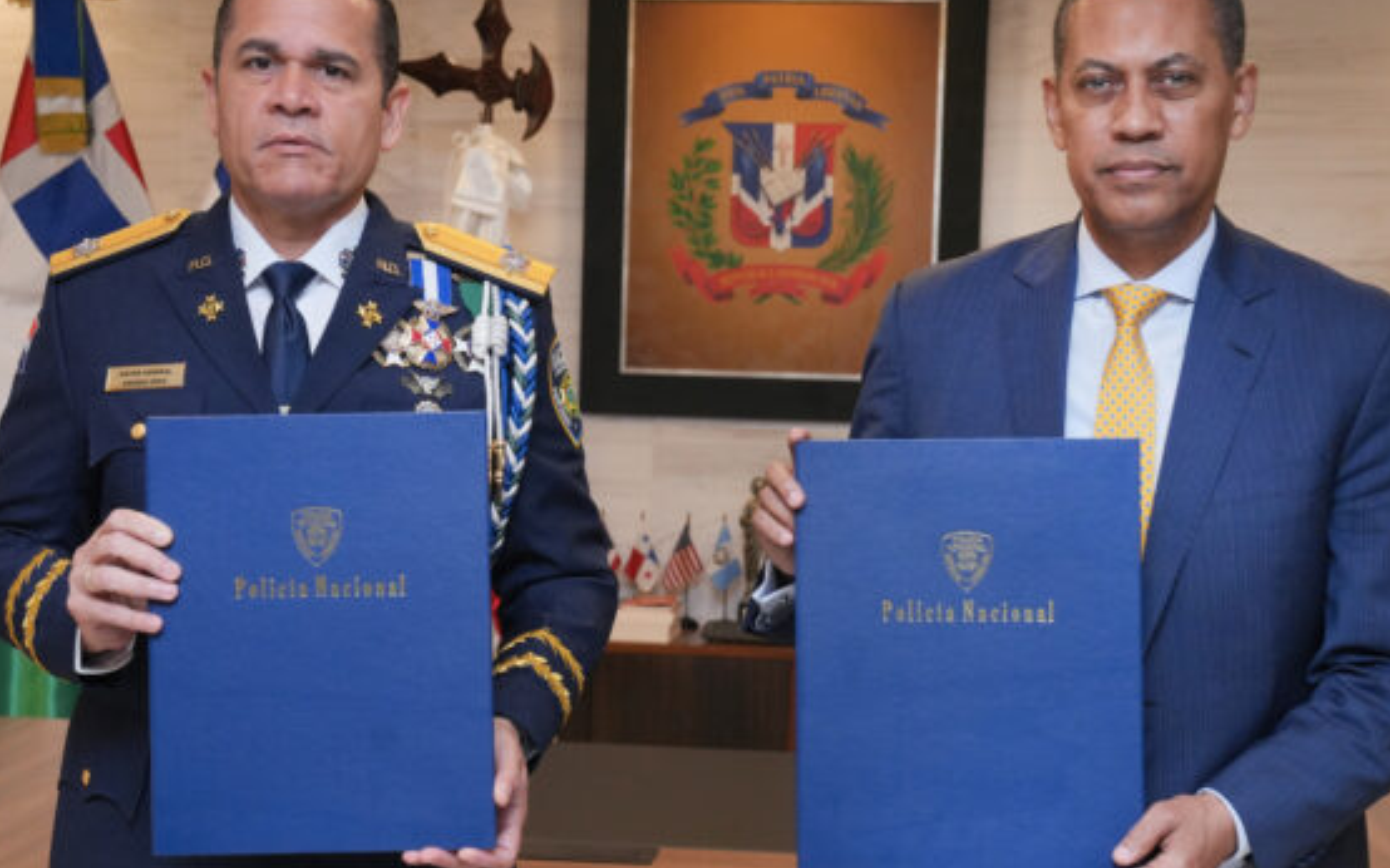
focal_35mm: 65
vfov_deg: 20.0
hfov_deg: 31.5
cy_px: 449
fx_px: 2462
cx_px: 652
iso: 1600
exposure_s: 1/160
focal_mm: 46
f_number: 5.6
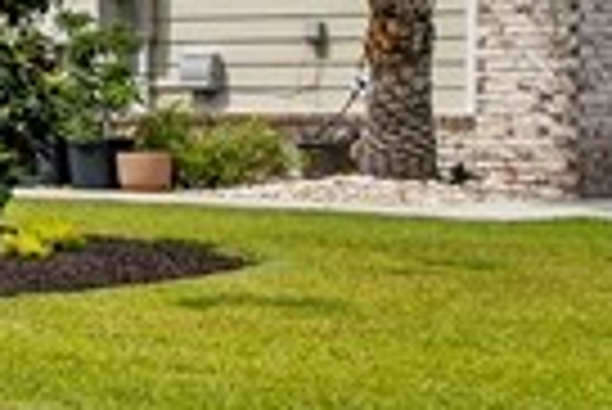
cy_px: 32
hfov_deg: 8.4
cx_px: -1431
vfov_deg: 7.2
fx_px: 3250
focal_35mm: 191
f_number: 8
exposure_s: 1/1250
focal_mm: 24
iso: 100
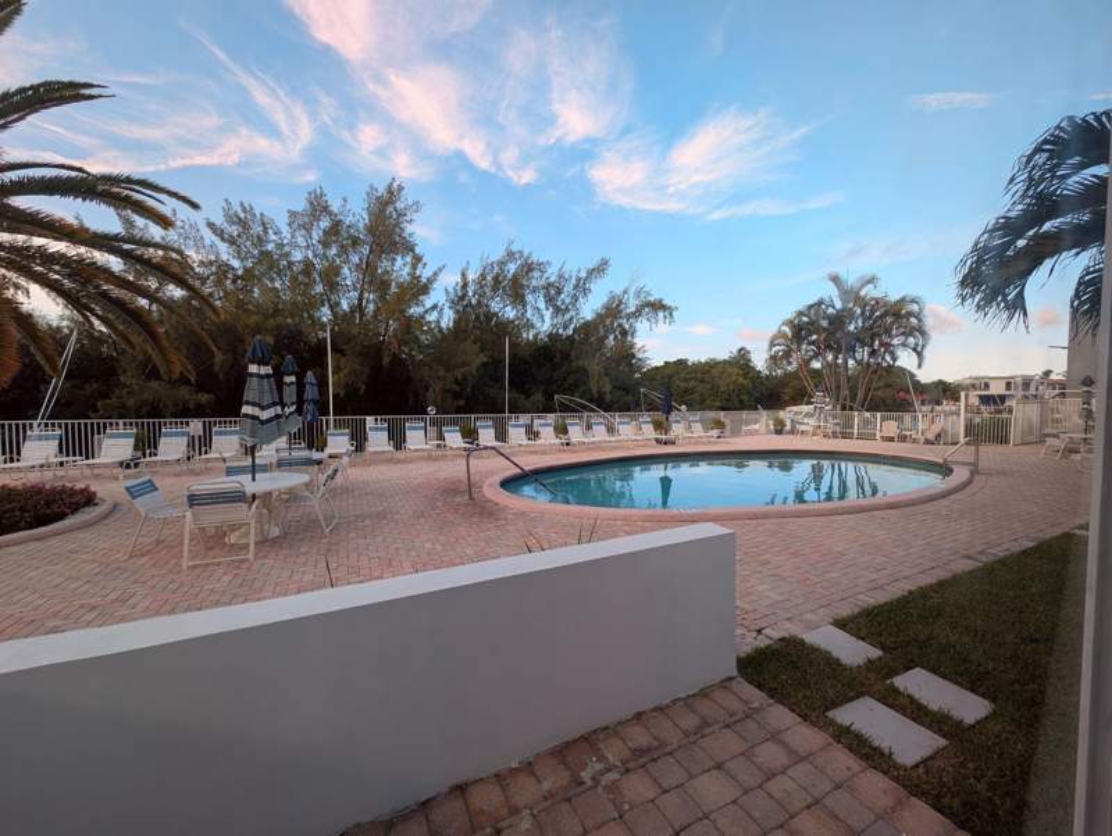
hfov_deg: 110.5
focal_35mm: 12
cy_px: 418
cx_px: 556
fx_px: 386
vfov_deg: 94.6
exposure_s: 1/515
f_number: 1.95
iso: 40
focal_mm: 2.23
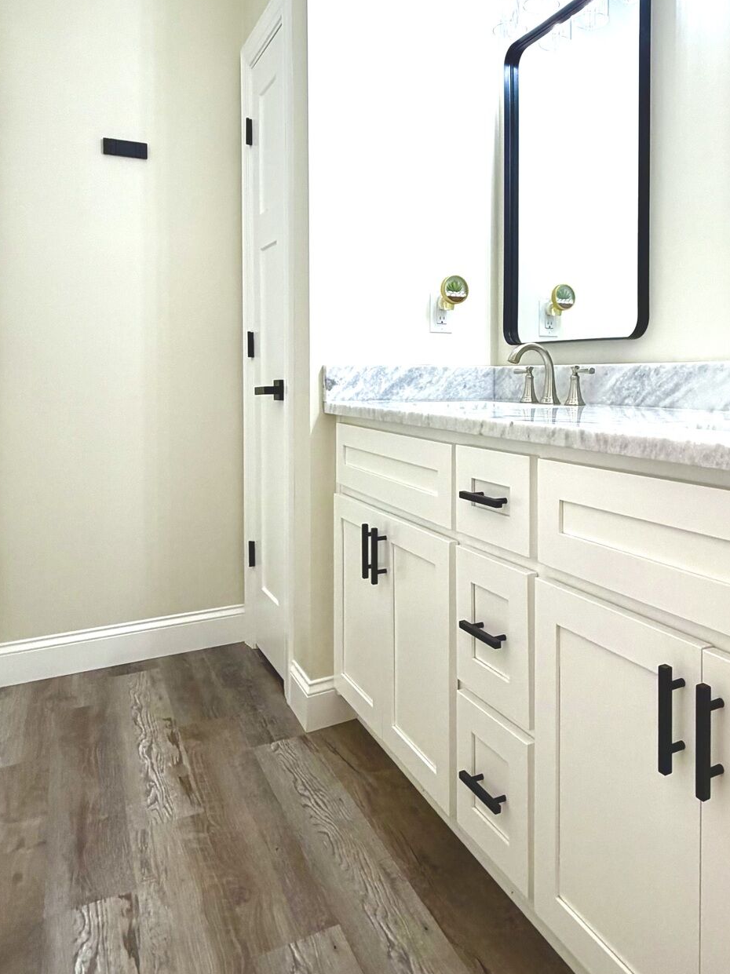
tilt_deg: -1.5
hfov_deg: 52.1
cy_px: 390
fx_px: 731
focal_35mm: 26
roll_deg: +0.1
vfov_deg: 66.7
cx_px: 484
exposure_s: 1/120
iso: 100
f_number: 2.2
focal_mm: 2.22
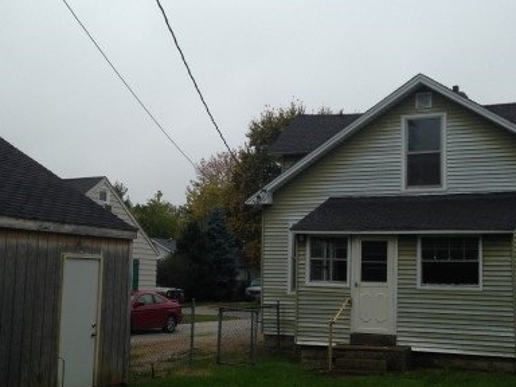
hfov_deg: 34.9
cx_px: 271
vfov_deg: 26.5
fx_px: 820
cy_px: 222
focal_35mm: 55
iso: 50
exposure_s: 1/595
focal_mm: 4.12
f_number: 2.4
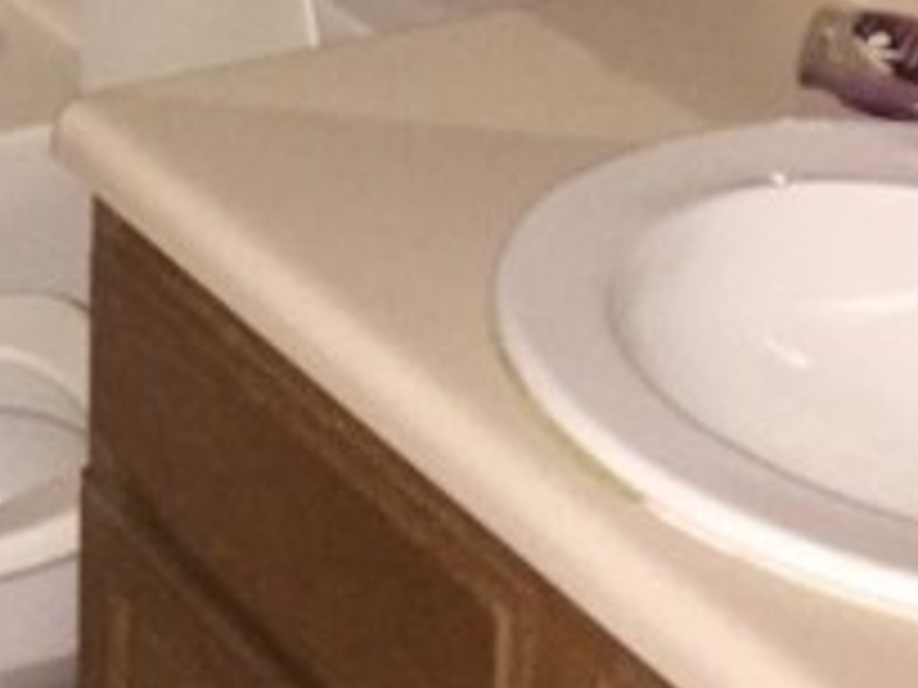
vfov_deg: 12.5
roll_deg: +0.3
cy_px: -517
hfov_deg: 17.6
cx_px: 14
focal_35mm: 109
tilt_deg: -12.6
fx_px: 2891
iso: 250
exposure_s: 1/16
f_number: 2.2
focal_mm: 4.15
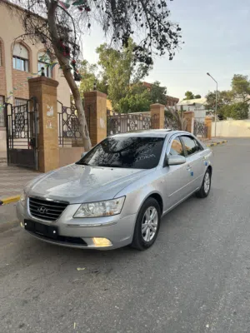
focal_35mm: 26
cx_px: 125
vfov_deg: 67.3
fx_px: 250
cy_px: 166
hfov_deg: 53.1
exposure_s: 1/635
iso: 50
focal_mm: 5.7
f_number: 1.5
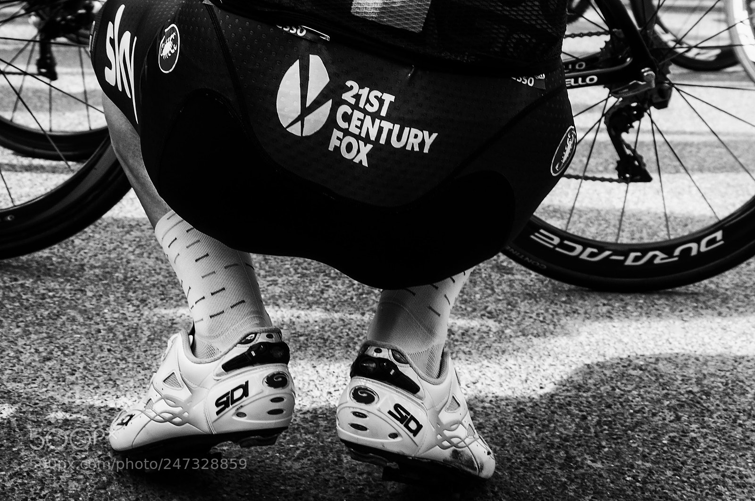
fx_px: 880
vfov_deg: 31.8
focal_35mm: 42
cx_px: 378
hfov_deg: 46.4
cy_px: 250
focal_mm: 28
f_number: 6.3
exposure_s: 1/160
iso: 200
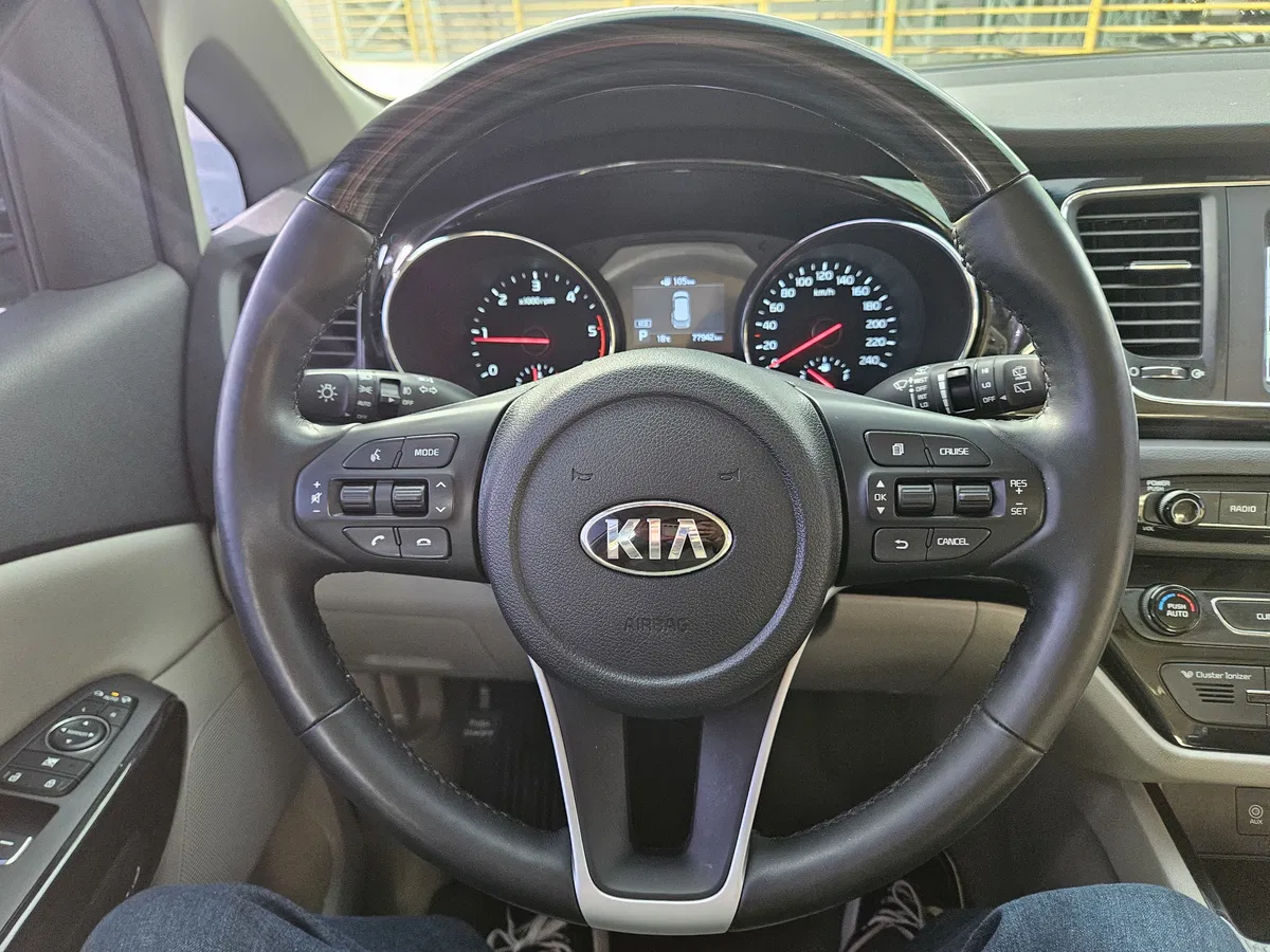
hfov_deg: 73.9
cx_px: 635
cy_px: 476
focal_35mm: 23
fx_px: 844
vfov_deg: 58.9
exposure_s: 1/120
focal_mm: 5.4
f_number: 1.8
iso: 640
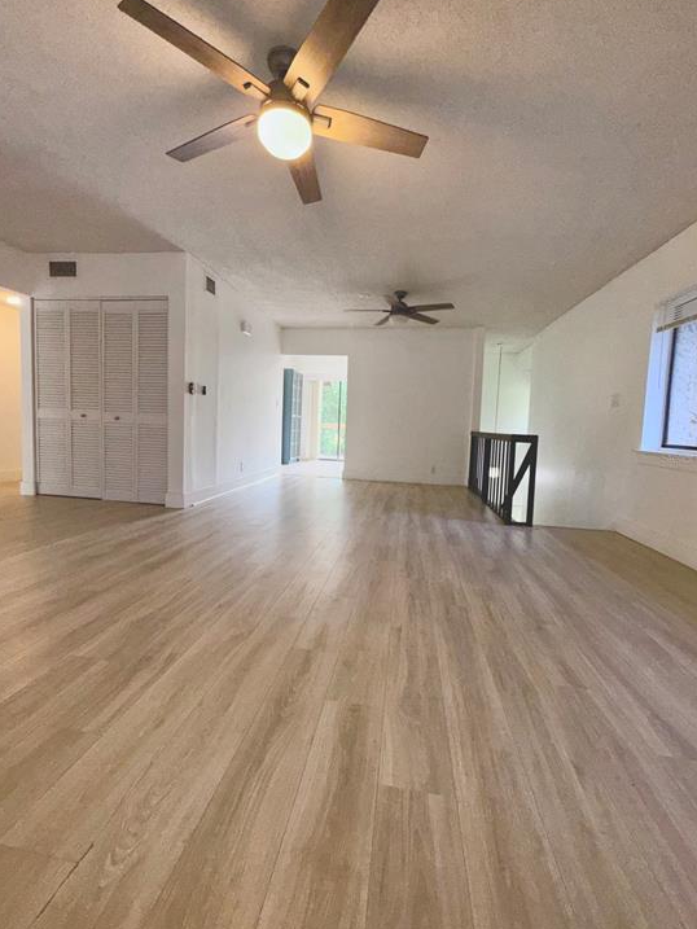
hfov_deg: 81.8
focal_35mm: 15
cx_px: 347
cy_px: 457
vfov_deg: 98.2
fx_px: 403
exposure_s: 1/122
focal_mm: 2.22
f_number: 2.2
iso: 80
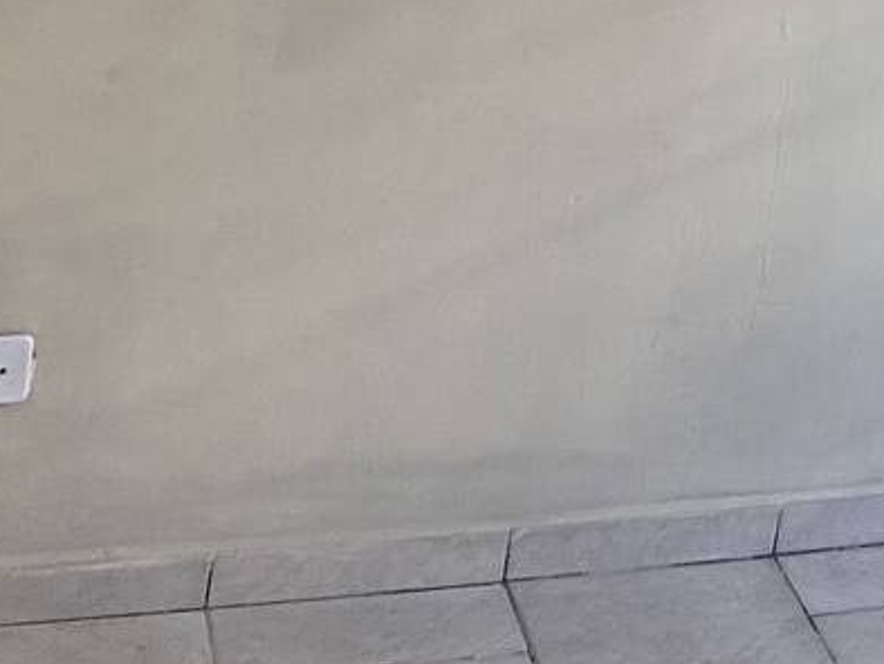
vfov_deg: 14.0
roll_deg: -8.3
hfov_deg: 17.7
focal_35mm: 95
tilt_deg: -1.5
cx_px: 1456
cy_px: -505
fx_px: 2428
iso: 160
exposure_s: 1/60
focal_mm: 4.25
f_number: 1.8
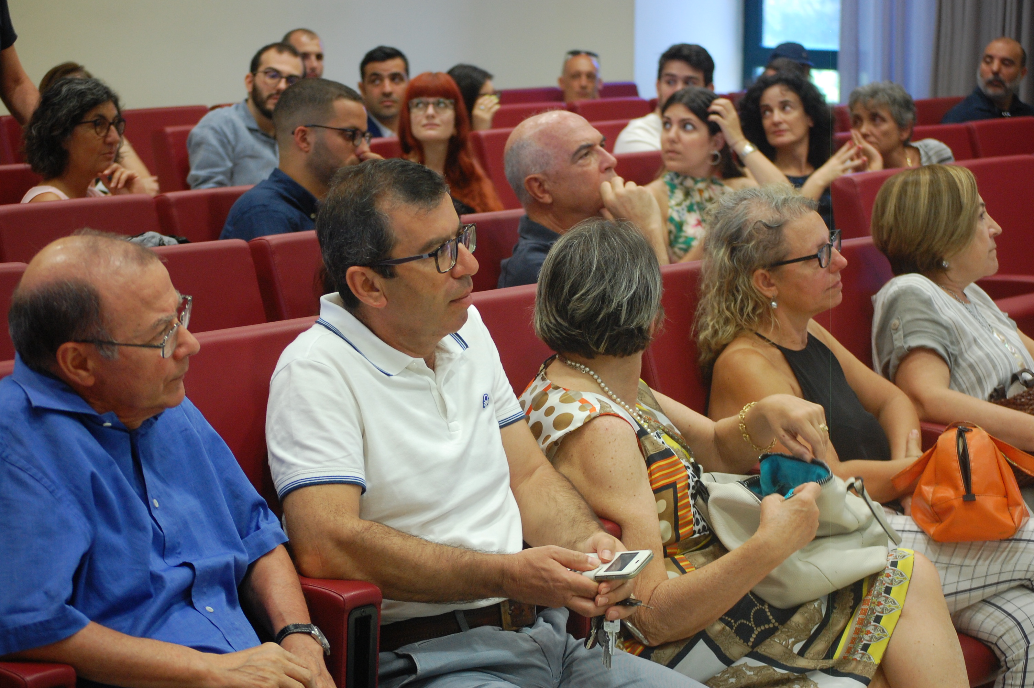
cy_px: 344
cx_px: 517
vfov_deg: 16.5
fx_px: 2367
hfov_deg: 24.6
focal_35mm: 82
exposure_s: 1/30
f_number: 4
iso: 800
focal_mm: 55
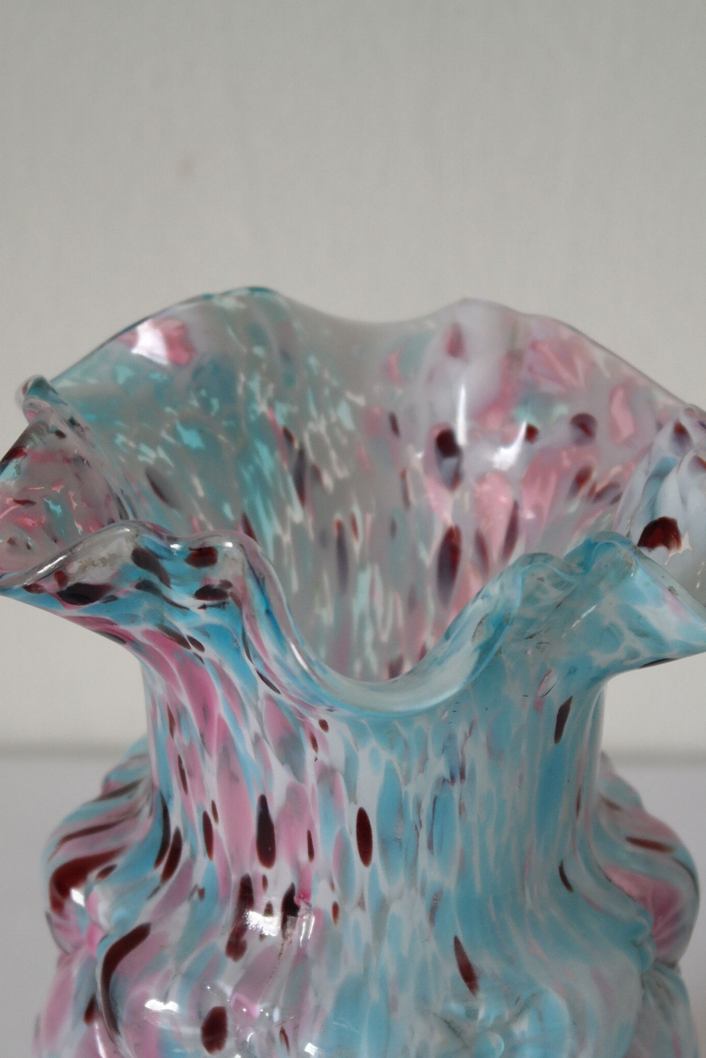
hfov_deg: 12.3
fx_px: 3265
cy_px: 693
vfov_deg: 18.4
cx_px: 368
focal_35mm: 111
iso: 400
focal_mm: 50
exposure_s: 1/80
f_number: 5.6
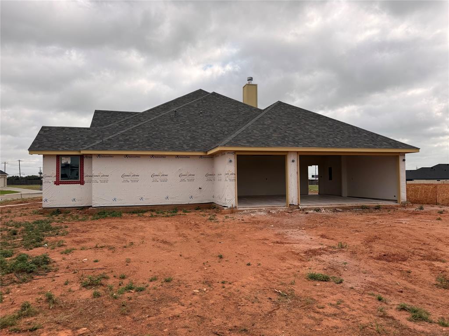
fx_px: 311
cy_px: 168
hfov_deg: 71.6
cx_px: 224
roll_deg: +1.3
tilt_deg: +1.4
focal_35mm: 24
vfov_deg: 56.8
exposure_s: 1/3953
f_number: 1.78
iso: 80
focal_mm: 6.76
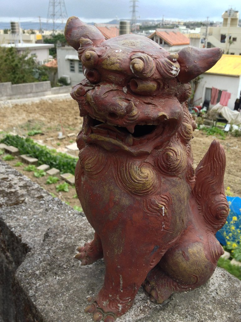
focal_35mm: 35
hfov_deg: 40.7
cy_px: 161
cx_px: 120
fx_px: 325
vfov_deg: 52.6
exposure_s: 1/351
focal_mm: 4.28
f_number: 2.4
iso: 50
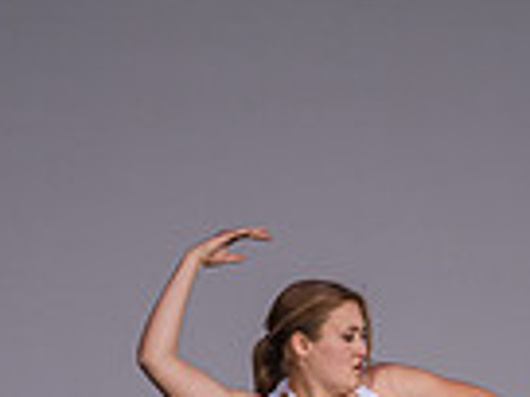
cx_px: 409
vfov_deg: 6.5
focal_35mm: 223
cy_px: 786
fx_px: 3414
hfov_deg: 8.9
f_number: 2.8
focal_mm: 70
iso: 400
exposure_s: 1/500
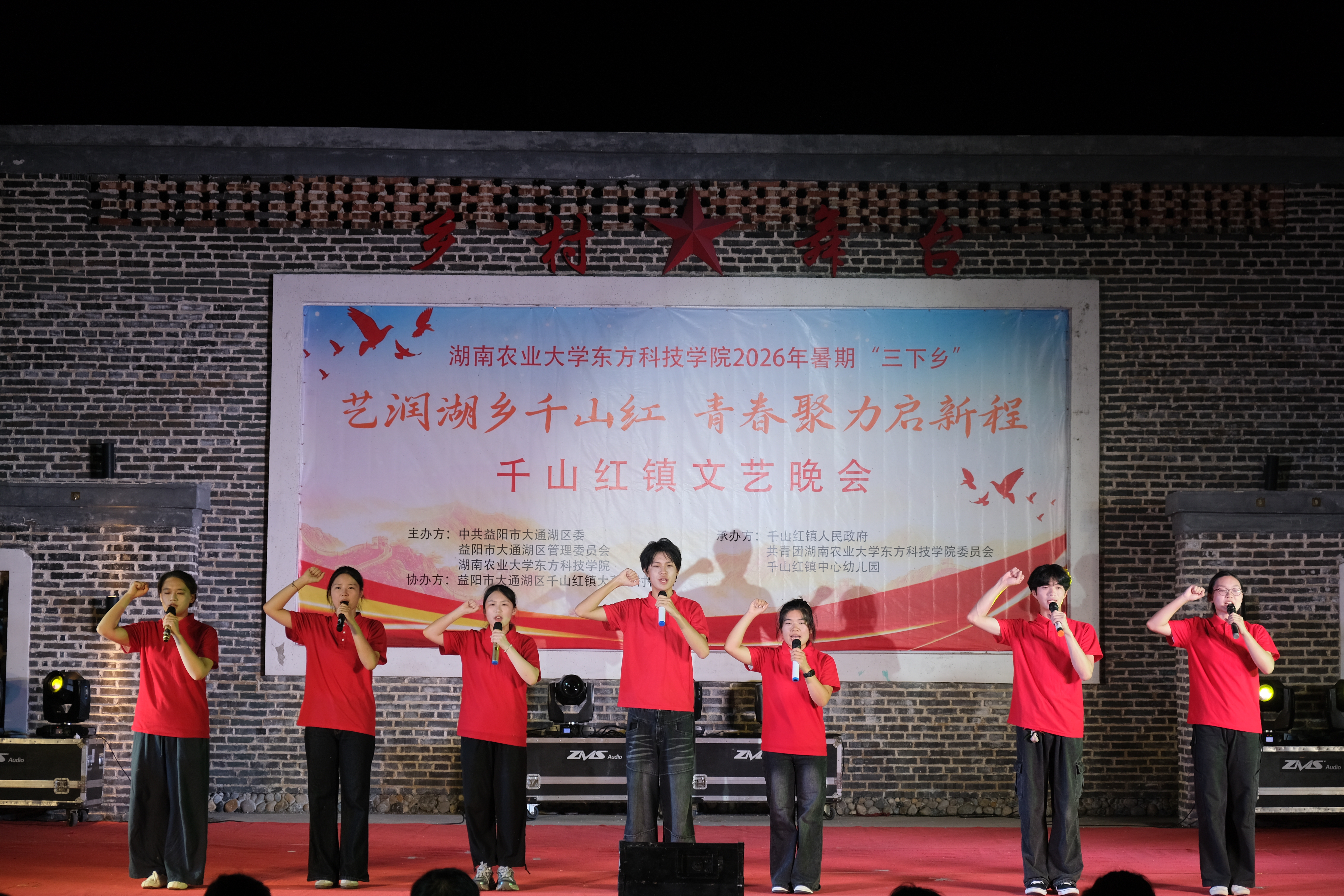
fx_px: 2576
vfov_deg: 19.7
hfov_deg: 29.2
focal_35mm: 69
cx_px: 672
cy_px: 448
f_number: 4.5
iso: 320
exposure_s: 1/60
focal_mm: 46.3
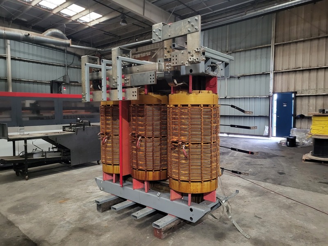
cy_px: 123
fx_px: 246
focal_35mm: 26
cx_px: 164
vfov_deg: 53.1
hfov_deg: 67.3
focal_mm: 5.4
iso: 640
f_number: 1.8
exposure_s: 1/24
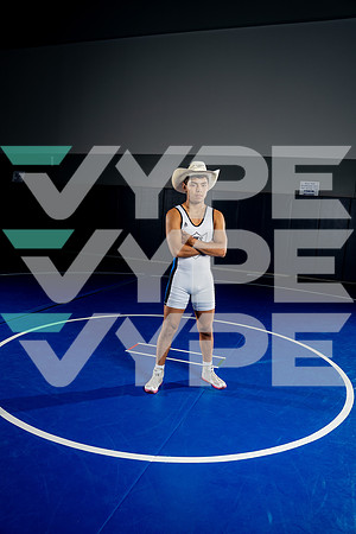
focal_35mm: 28
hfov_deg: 46.4
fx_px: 415
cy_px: 267
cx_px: 178
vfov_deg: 65.5
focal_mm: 28
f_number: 4
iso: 125
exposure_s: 1/250
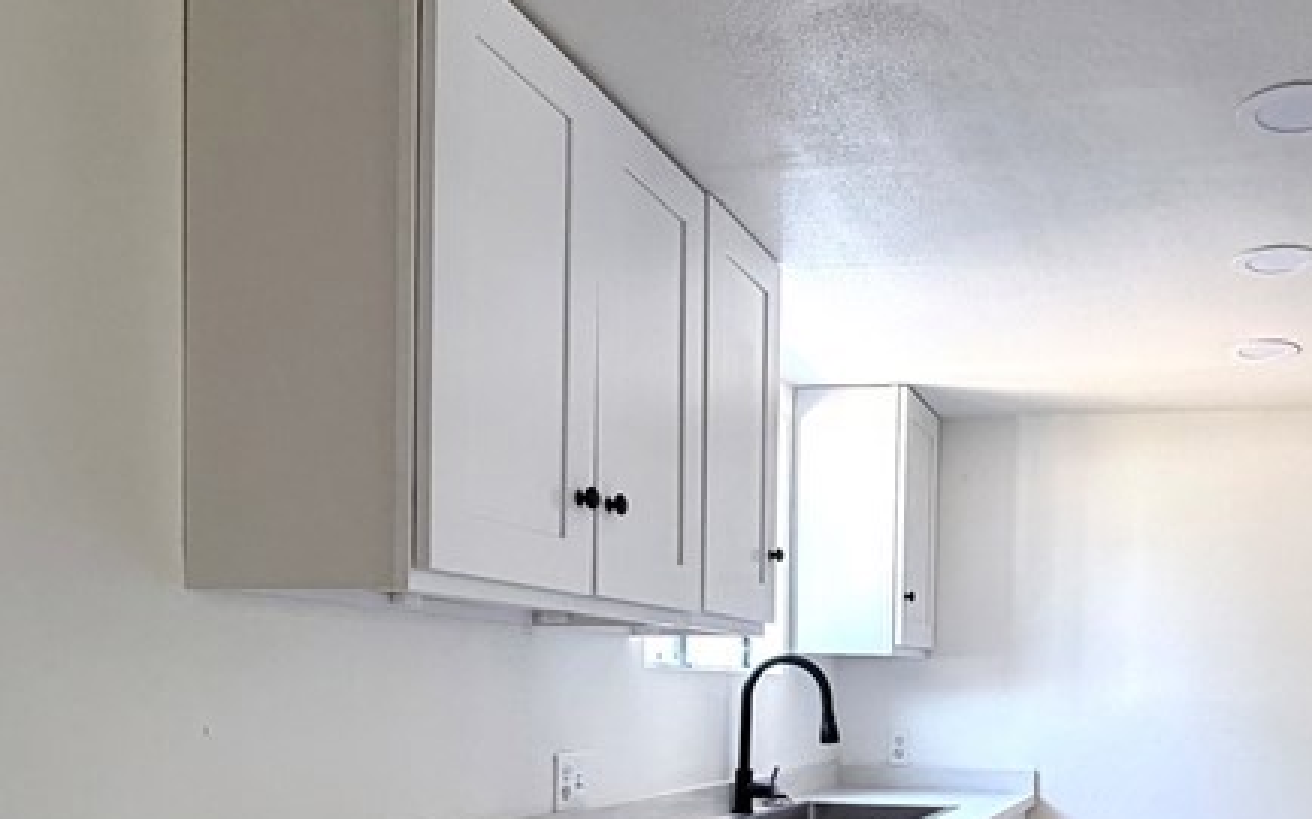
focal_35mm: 35
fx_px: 1251
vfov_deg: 34.5
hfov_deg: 52.8
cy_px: 716
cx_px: 992
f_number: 2.2
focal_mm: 2.22
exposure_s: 1/121
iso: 320
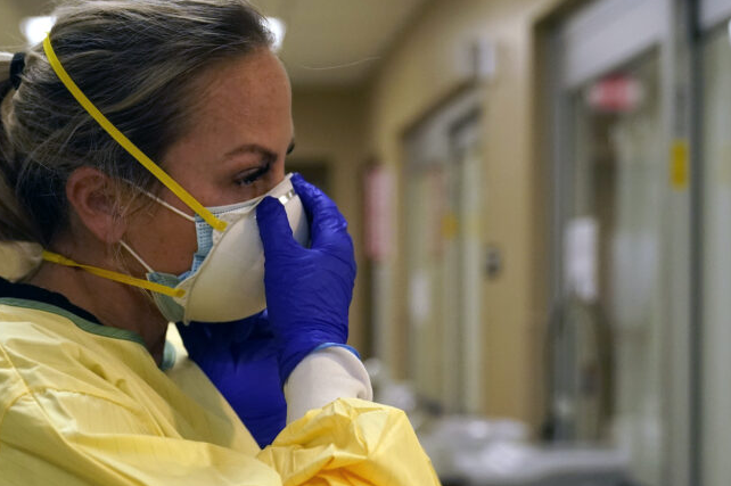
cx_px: 231
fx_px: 1522
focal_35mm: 75
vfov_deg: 18.1
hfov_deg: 26.8
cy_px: 339
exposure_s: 1/640
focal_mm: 47
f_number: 2.8
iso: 4000
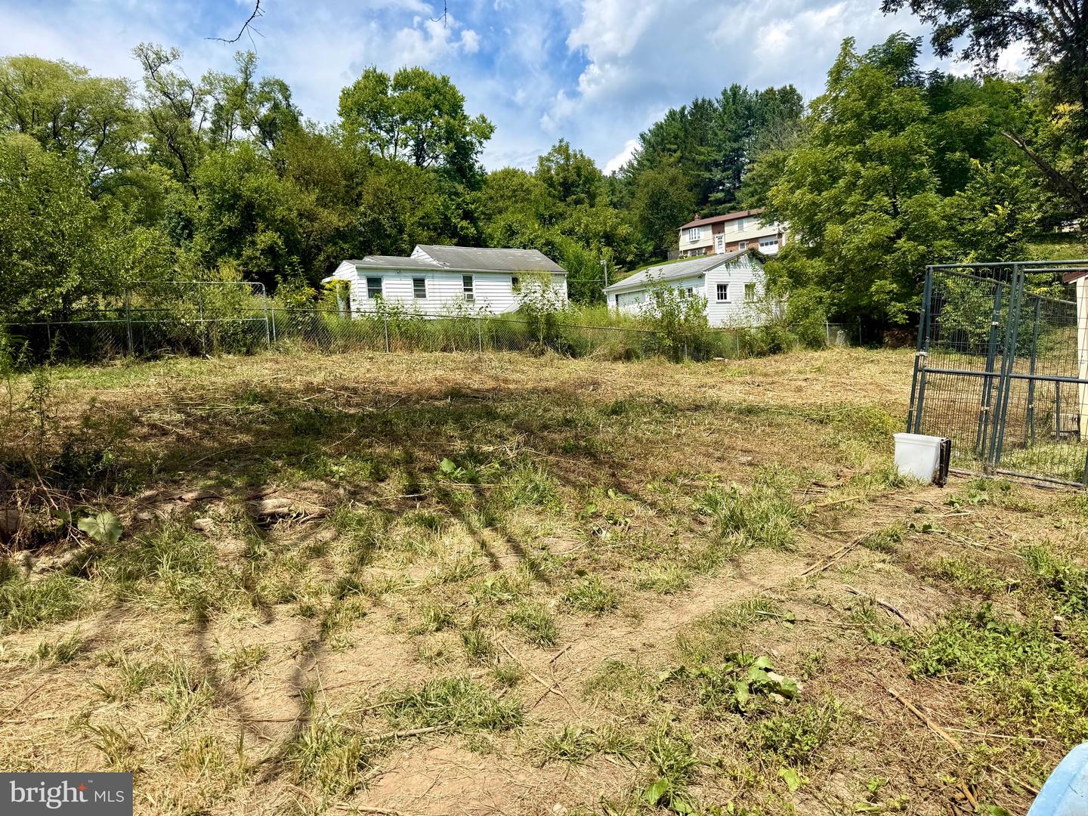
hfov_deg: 71.6
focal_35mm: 24
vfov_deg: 56.8
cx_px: 544
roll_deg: +3.0
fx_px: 754
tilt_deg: -3.4
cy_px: 408
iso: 80
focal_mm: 6.76
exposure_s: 1/4405
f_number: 1.78
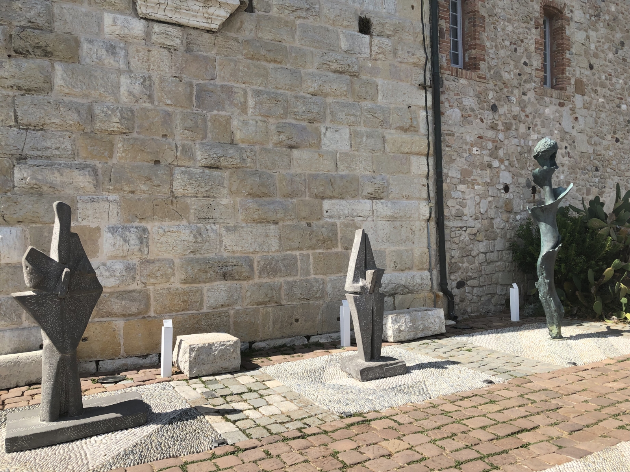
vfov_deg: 49.7
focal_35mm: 28
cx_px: 315
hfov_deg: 63.4
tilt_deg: +0.5
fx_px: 510
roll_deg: +0.9
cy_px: 236
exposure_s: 1/2183
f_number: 1.8
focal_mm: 3.99
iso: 20
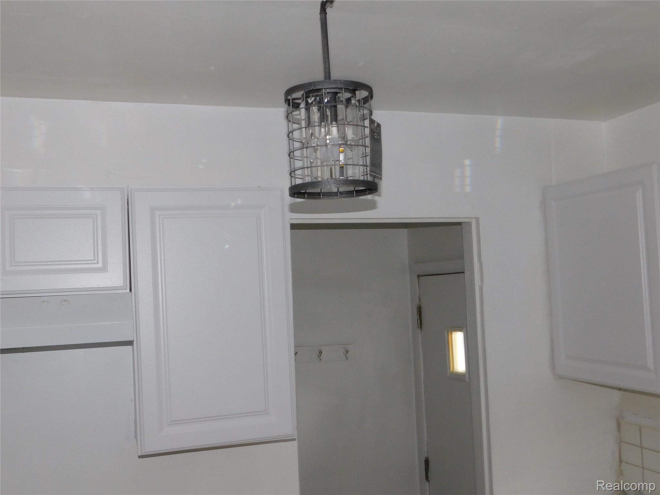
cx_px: 330
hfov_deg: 51.4
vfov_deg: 39.7
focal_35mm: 36
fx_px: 686
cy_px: 248
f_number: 3.5
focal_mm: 6.3
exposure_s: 1/30
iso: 200
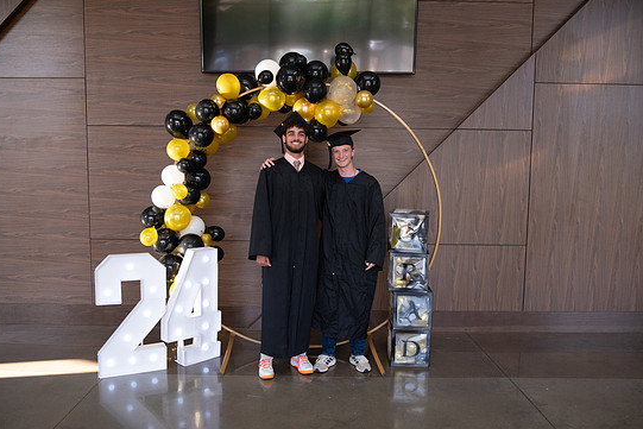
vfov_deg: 43.6
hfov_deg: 61.9
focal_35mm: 30
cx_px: 313
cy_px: 223
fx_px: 536
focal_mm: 28
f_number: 4
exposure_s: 1/200
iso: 2000
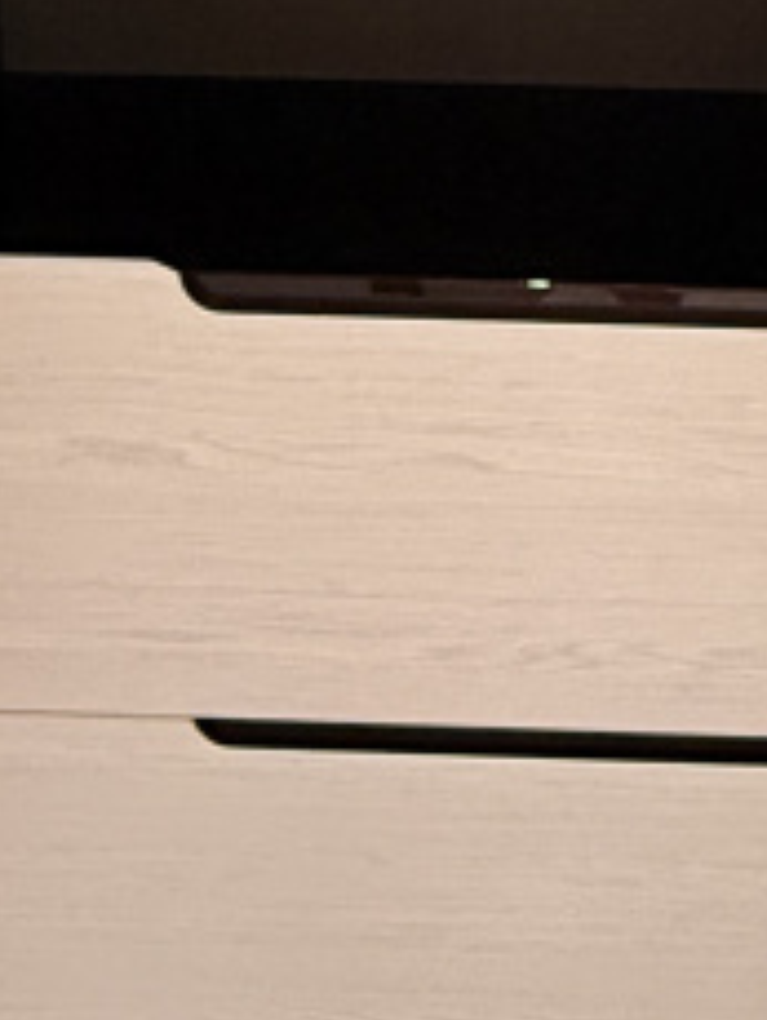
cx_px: 532
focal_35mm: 73
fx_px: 2153
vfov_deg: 26.0
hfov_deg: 20.1
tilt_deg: -17.0
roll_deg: -2.3
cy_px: 142
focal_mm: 2.22
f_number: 2.2
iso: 400
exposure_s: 1/50
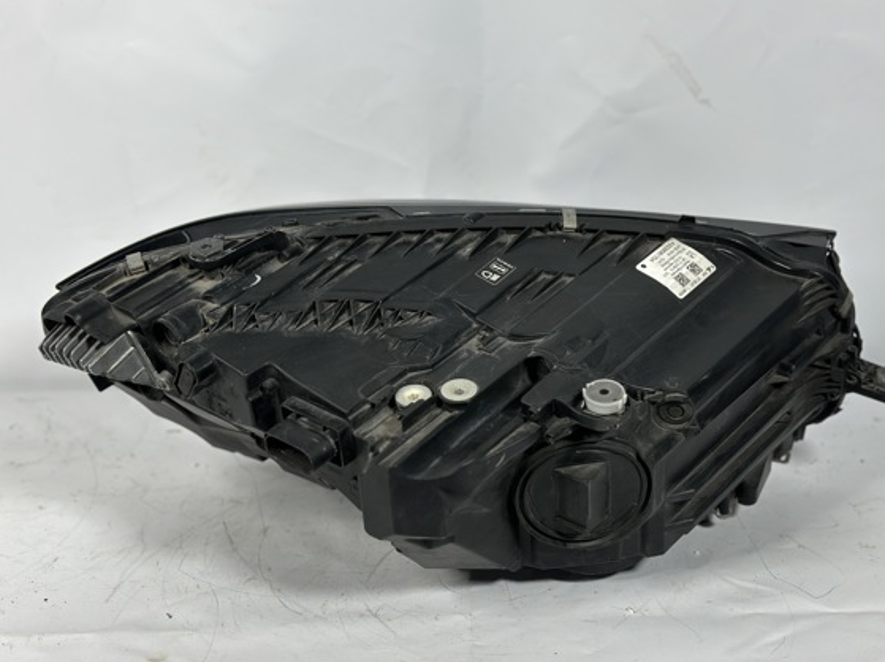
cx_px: 500
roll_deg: +0.9
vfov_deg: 26.5
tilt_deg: -20.5
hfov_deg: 34.9
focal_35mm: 55
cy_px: 354
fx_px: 1405
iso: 100
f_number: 1.78
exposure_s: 1/100
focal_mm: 6.86
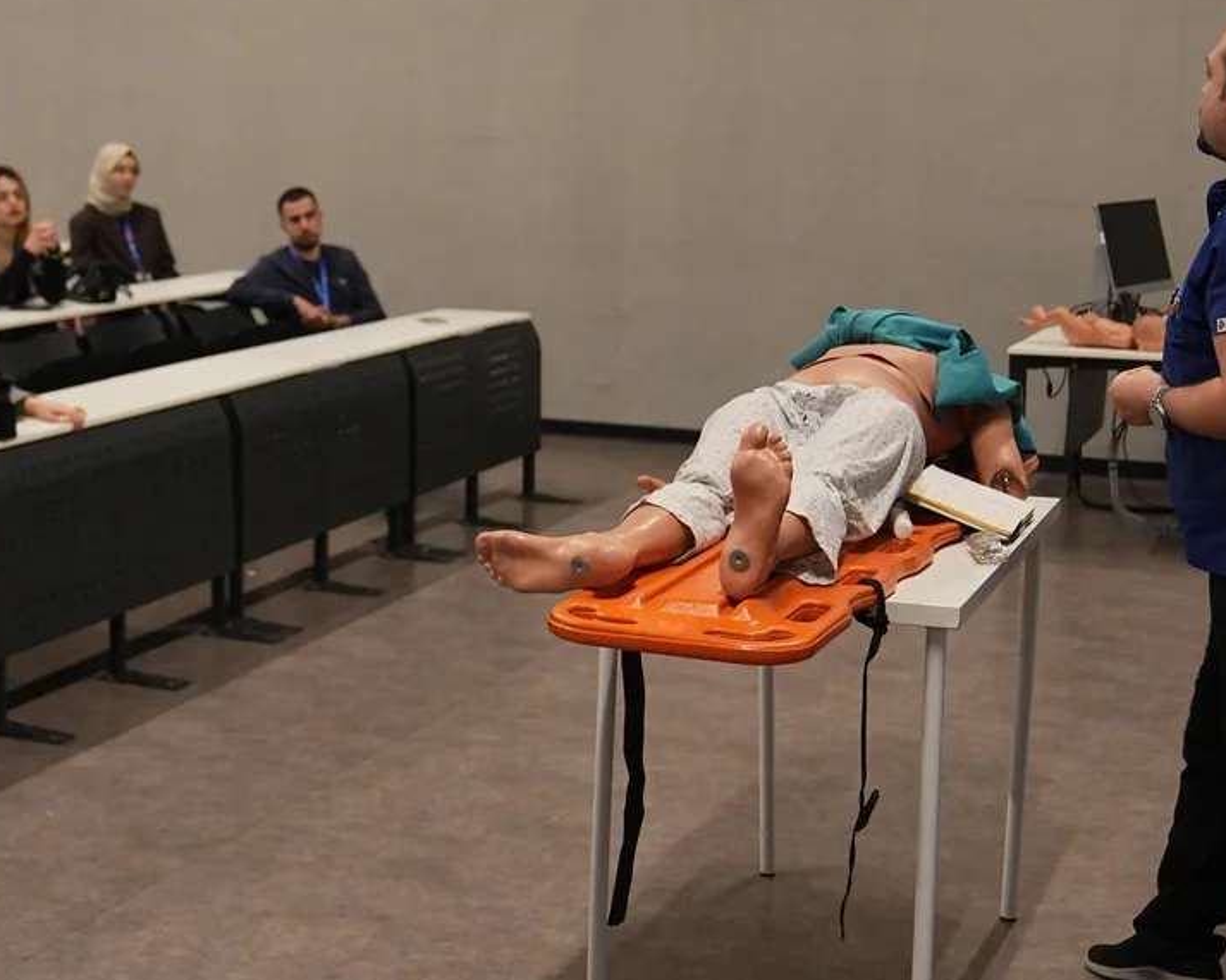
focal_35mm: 59
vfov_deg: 25.7
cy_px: 396
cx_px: 253
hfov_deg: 31.2
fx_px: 2140
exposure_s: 1/100
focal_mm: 28
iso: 2000
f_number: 2.8
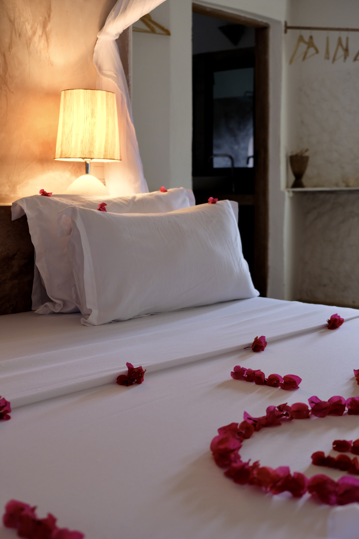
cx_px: 180
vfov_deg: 41.9
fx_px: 703
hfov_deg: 28.6
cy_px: 270
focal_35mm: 47
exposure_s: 1/60
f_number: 3.6
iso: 640
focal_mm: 31.5
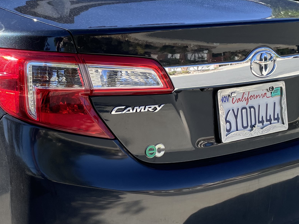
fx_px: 579
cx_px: 74
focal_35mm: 67
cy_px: 151
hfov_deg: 28.5
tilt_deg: -8.6
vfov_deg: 21.8
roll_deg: +2.4
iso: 32
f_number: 1.6
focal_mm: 4.2
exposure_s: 1/1416
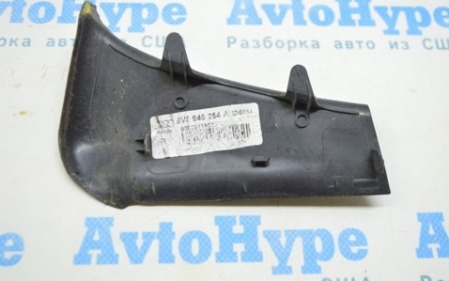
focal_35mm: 45
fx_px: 551
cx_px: 217
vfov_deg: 28.6
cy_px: 119
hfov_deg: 44.3
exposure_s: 1/40
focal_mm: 22
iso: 400
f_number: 3.8
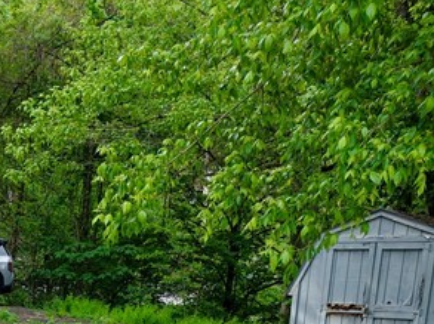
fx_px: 1052
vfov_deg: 15.8
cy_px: 521
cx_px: -62
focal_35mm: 84
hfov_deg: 21.9
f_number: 1.8
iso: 100
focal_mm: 8.67
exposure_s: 1/240
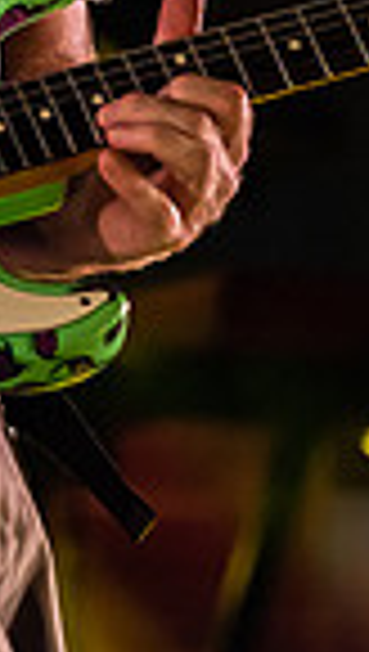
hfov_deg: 2.5
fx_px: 8419
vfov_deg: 4.4
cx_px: -81
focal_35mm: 486
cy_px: -200
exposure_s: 1/160
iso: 2000
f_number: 2.8
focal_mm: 116
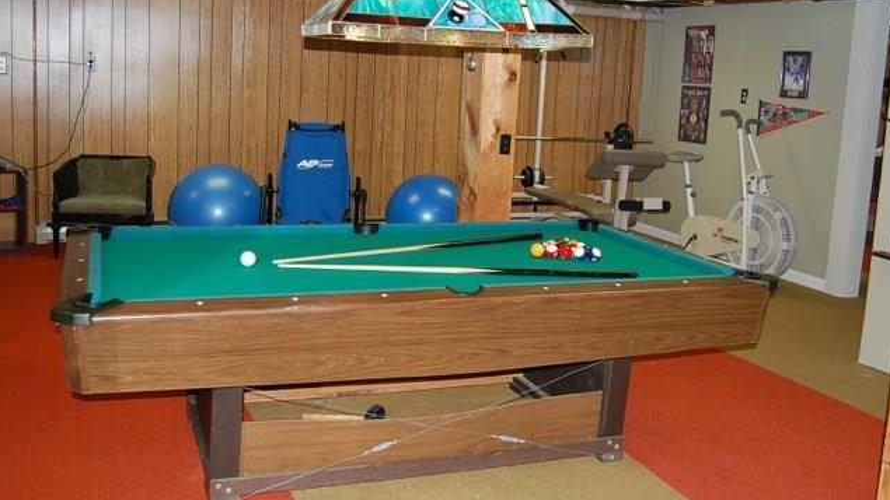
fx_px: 897
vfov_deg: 31.1
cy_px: 204
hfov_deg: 52.8
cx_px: 446
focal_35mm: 38
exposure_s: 1/60
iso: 400
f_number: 4
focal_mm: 24
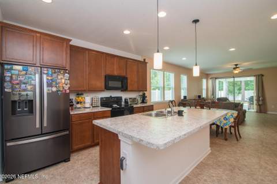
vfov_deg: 73.6
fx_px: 123
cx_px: 138
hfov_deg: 96.8
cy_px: 92
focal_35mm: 16
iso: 250
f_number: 8
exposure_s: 1/20
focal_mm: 16
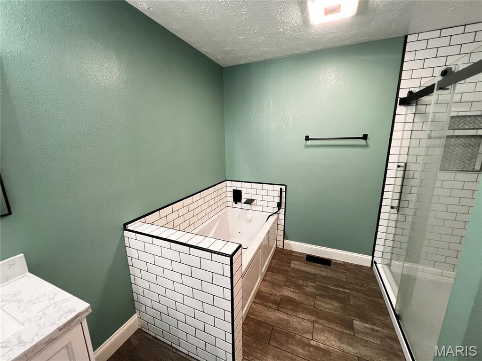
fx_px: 181
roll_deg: +1.5
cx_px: 241
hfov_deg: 106.2
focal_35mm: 13
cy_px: 180
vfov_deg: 89.9
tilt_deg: -12.3
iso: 250
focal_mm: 1.57
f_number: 1.8
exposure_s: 1/60
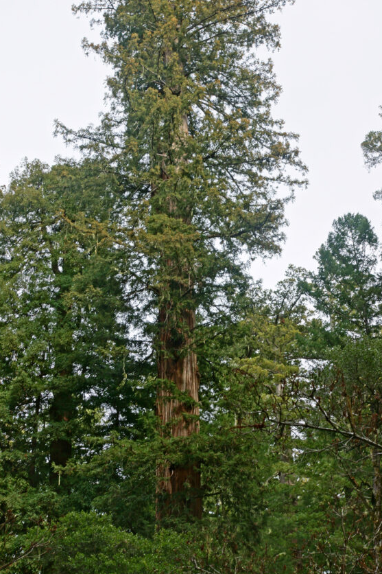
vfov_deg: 32.3
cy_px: 246
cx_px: 182
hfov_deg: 21.9
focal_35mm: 62
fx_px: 987
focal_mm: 30
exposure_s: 1/200
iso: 100
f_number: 6.3
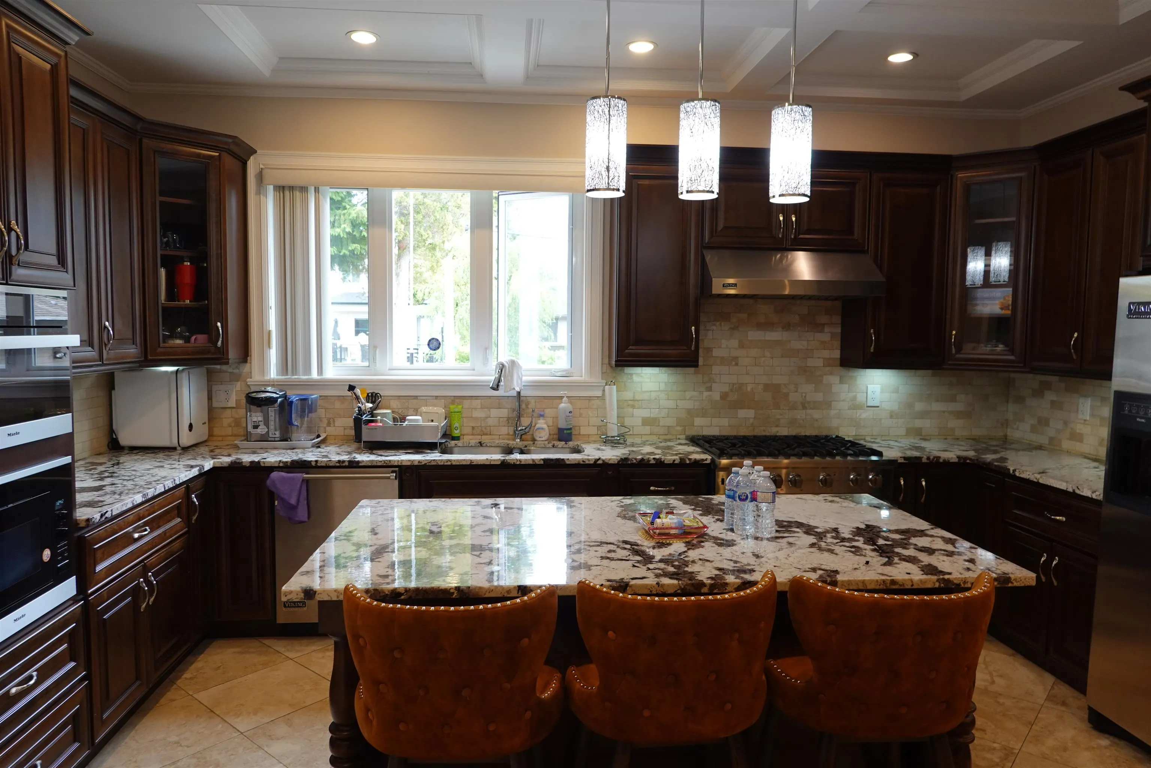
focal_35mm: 24
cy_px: 384
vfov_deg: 53.1
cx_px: 576
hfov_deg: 73.7
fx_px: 767
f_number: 2.8
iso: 125
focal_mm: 9
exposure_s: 1/30
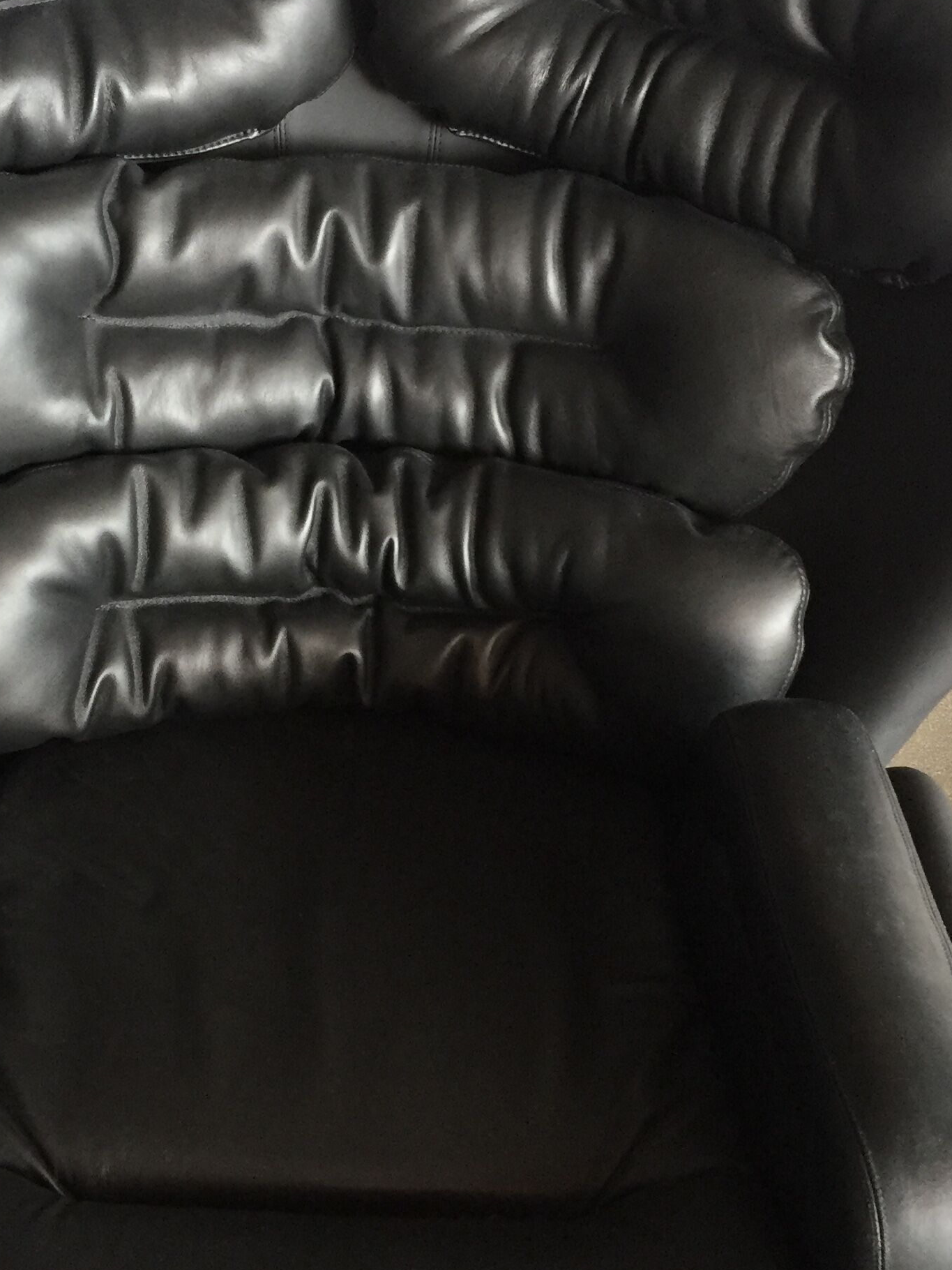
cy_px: 609
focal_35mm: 52
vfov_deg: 36.8
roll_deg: -1.4
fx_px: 1907
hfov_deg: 27.9
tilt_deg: -33.8
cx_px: 331
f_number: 2.2
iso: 200
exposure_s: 1/33
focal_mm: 4.15
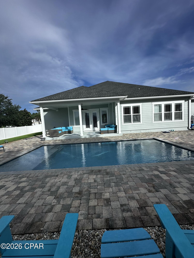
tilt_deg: -4.7
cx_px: 97
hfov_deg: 85.7
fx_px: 105
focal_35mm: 14
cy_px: 129
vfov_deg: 102.1
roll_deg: +2.7
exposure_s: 1/2398
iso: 50
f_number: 2.2
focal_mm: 2.22
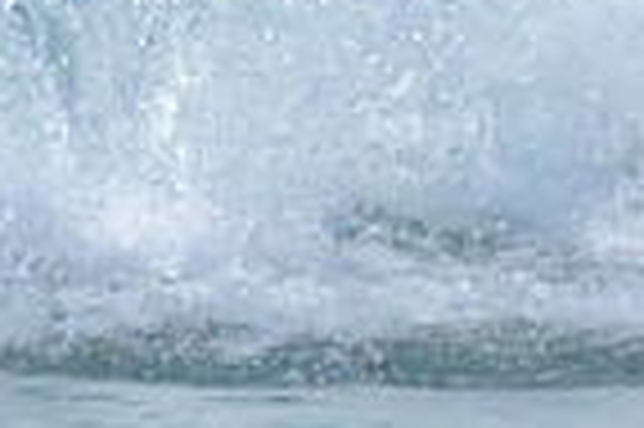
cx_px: 924
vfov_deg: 0.4
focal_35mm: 3277
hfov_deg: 0.6
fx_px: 58554
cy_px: -448
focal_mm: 680
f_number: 11
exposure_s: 1/2000
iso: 18000
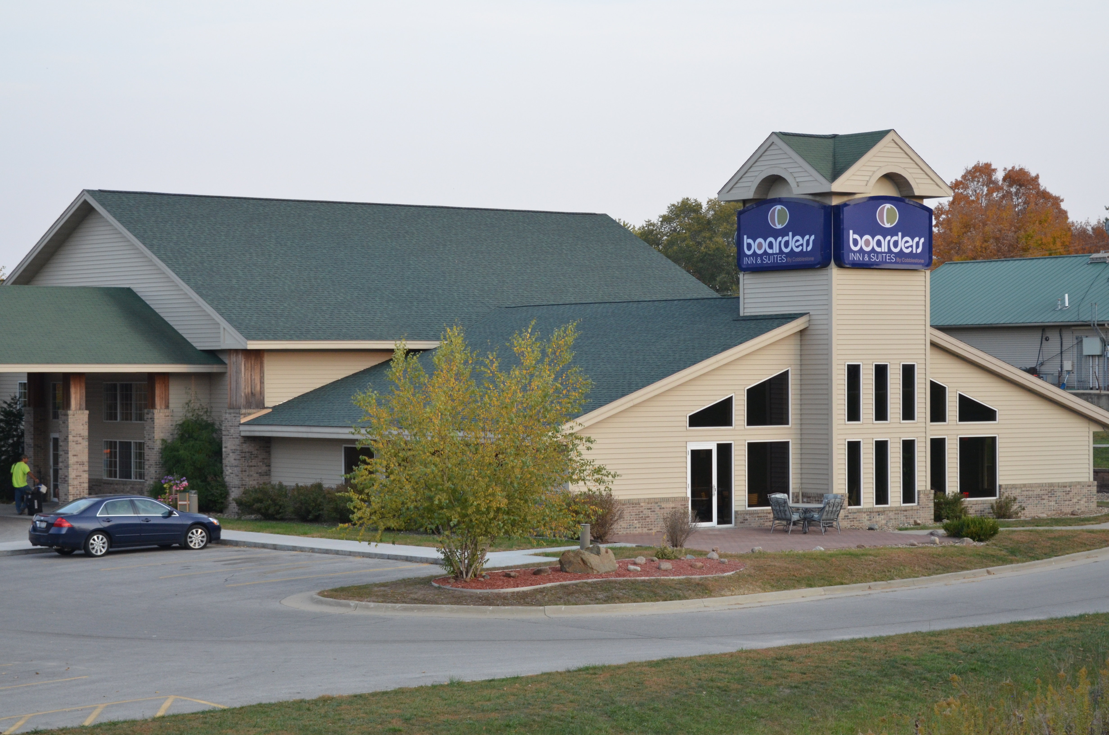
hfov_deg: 24.2
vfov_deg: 16.2
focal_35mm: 84
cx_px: 554
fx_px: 2582
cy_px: 368
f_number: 4.5
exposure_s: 1/640
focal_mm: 56
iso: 800
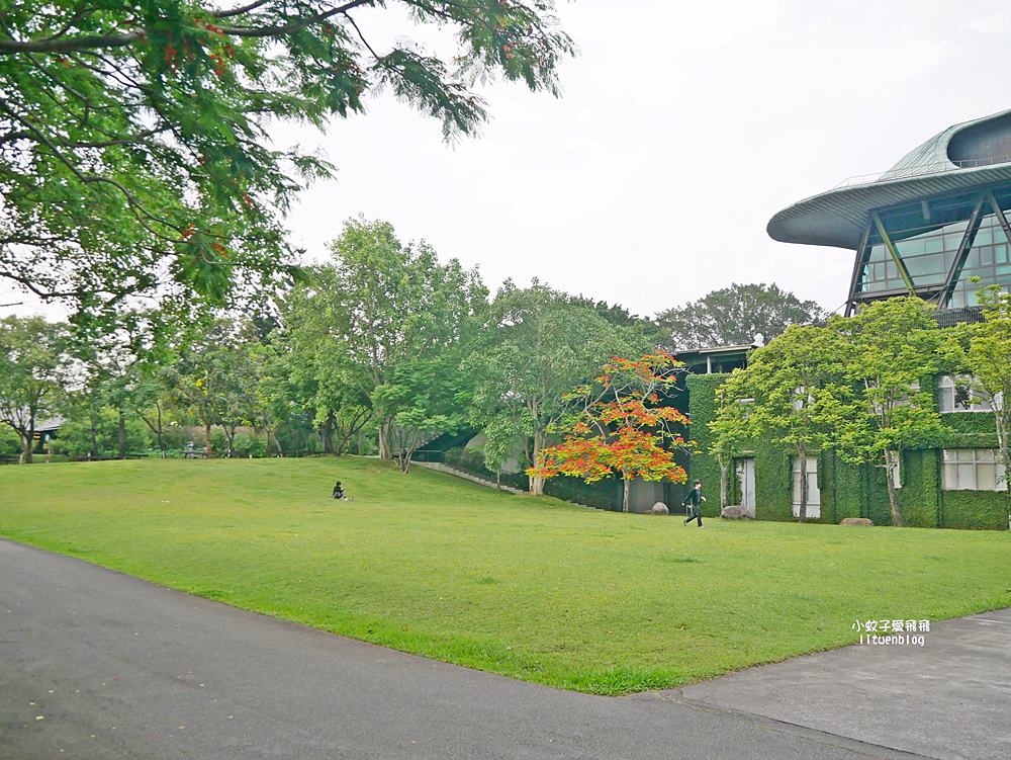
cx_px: 506
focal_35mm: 28
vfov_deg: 49.8
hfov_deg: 63.4
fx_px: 818
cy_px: 380
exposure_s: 1/250
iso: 200
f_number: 3.5
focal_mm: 14
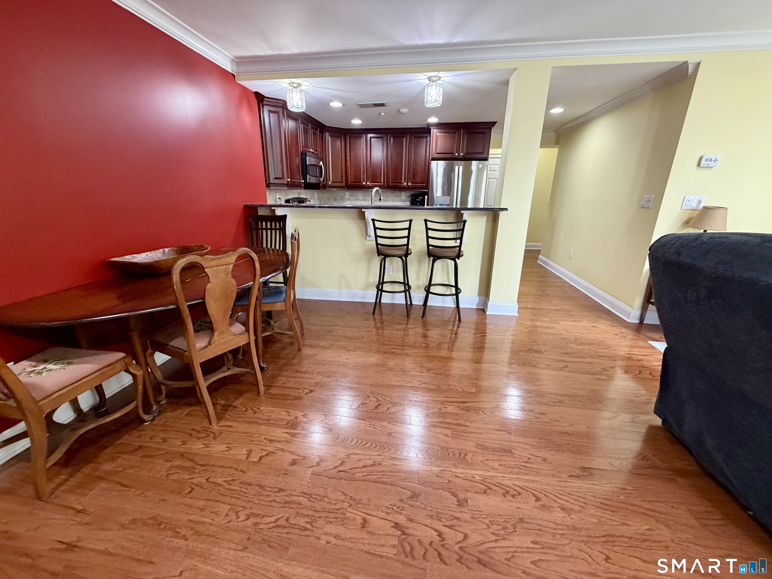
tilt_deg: -17.3
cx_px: 386
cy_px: 290
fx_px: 312
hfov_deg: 102.1
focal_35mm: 14
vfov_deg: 85.7
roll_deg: -0.4
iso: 400
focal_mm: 2.22
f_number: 2.2
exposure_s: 1/60
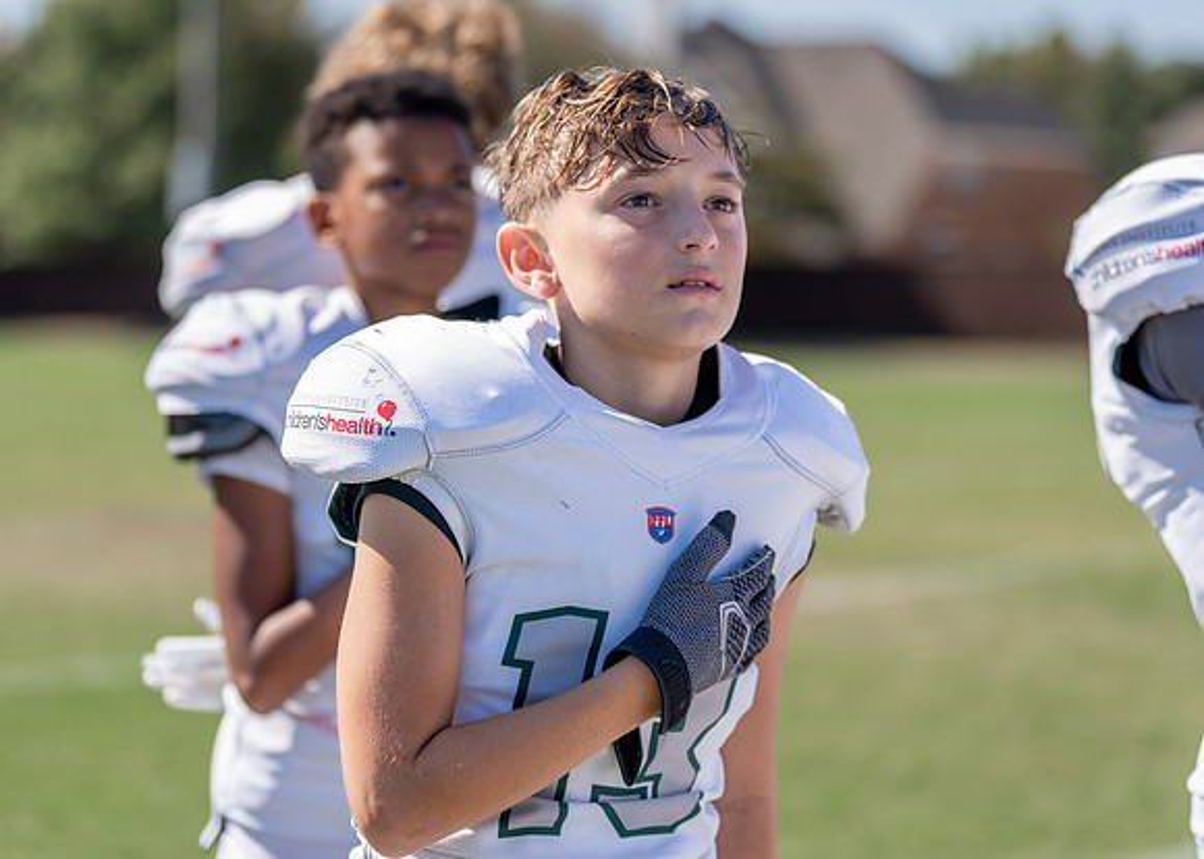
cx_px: 573
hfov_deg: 18.8
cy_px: 422
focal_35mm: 107
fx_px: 3641
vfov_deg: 13.5
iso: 100
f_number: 2.8
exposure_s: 1/1250
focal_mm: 97
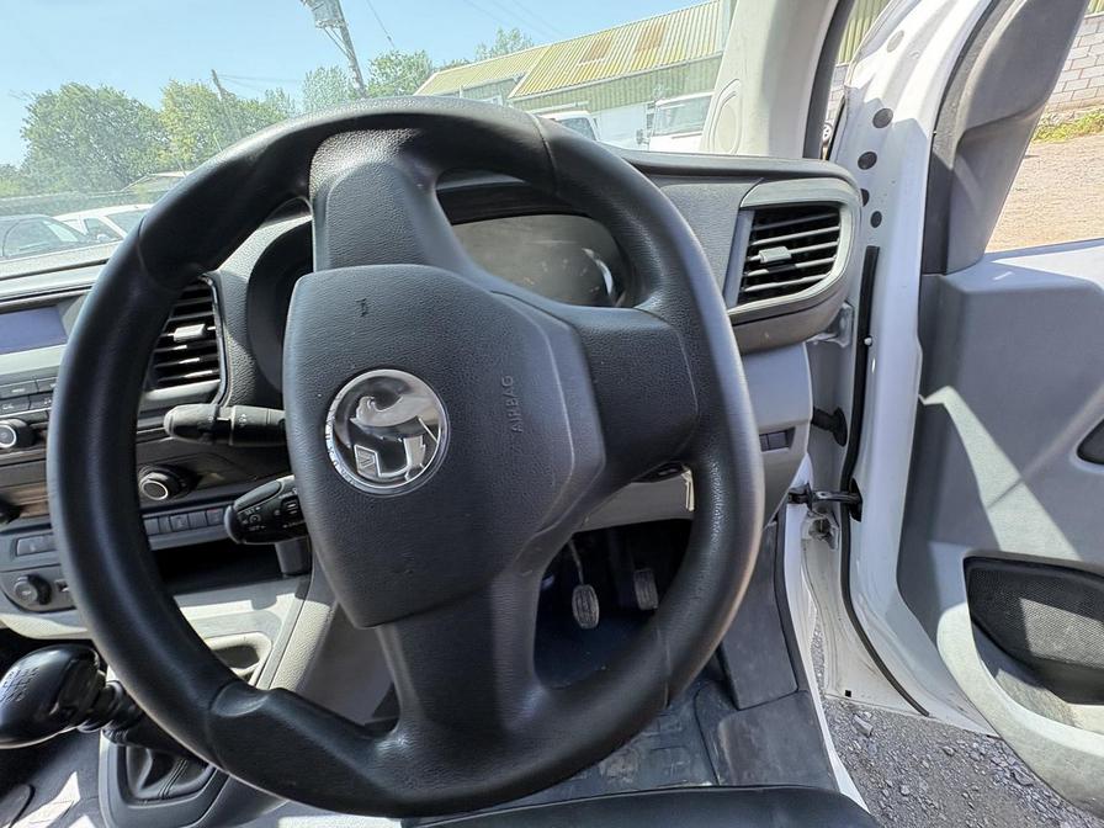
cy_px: 414
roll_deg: +2.7
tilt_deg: -23.5
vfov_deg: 85.7
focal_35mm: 14
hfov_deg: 102.1
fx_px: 446
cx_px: 552
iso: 100
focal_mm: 2.22
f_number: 2.2
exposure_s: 1/139
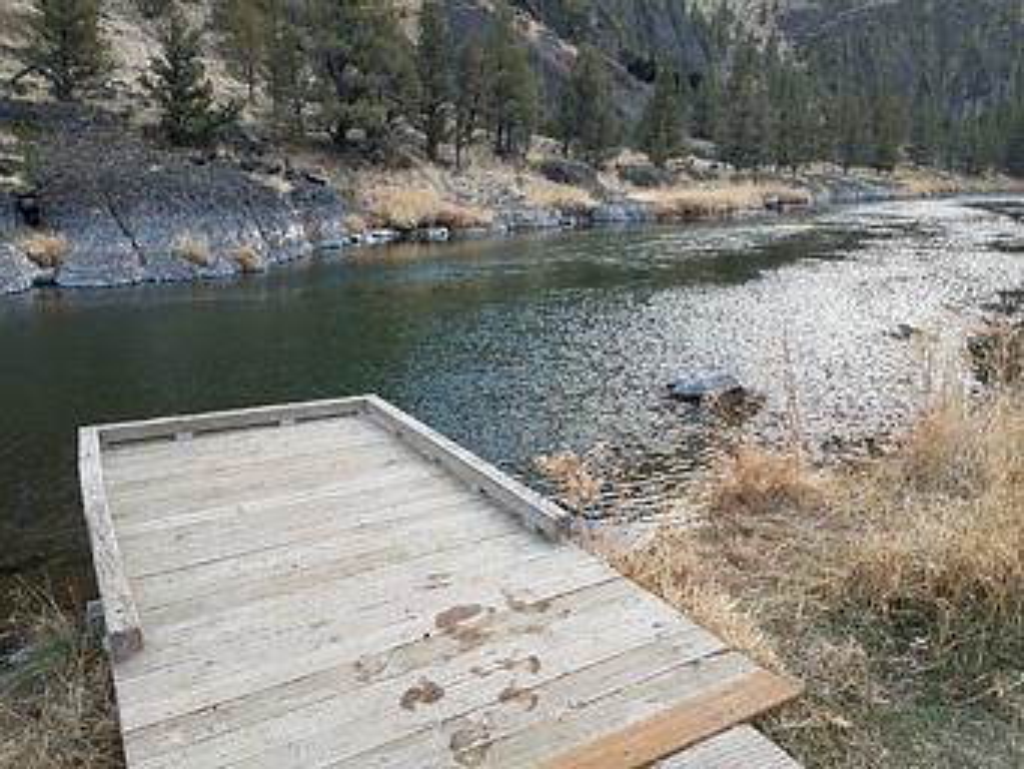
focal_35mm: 26
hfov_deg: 67.3
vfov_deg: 53.1
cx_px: 512
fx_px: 769
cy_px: 384
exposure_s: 1/321
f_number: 1.7
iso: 40
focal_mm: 4.2
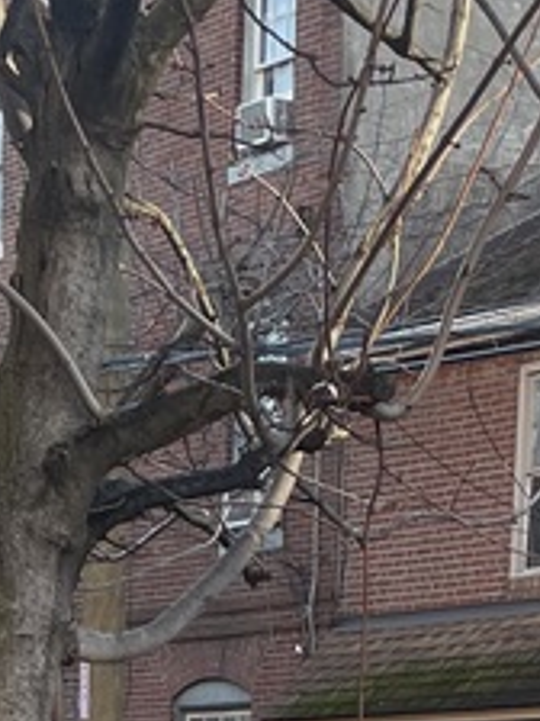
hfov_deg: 10.7
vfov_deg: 12.5
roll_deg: -1.2
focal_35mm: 139
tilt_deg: -8.8
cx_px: 366
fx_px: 2891
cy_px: 1455
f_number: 1.6
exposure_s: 1/233
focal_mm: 4.2
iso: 32
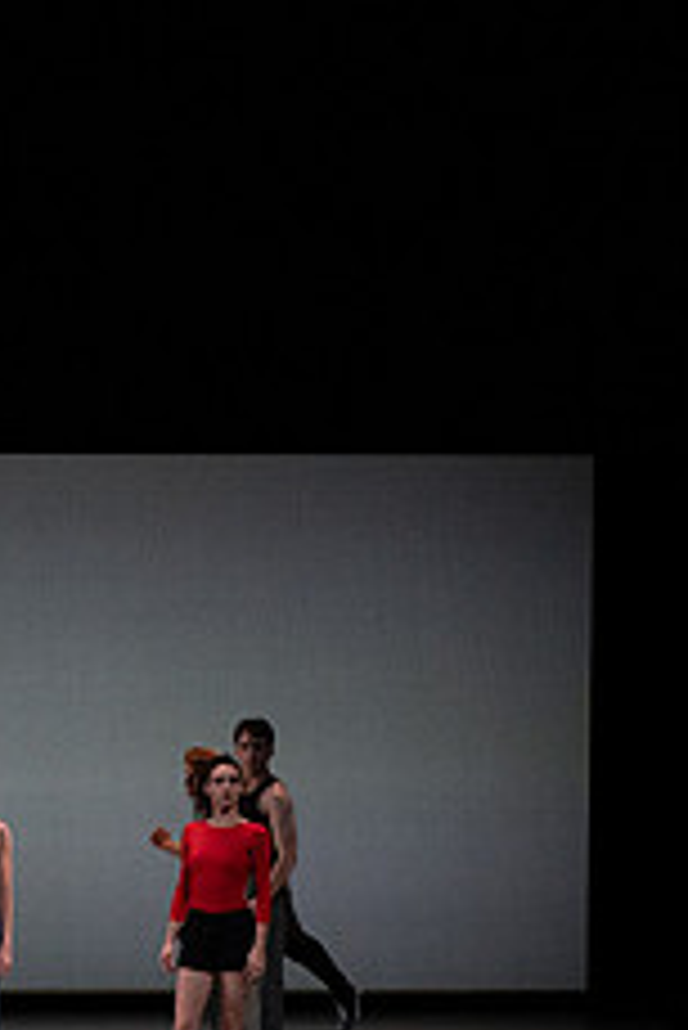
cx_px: -504
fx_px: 8415
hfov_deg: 4.6
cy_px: 749
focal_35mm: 294
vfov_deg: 7.0
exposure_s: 1/500
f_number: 9
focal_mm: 116
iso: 5000
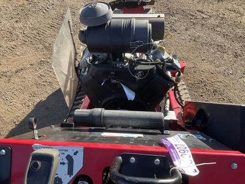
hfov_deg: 61.7
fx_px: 205
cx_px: 122
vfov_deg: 48.2
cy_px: 92
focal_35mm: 29
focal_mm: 3
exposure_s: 1/409
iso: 25
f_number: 1.8
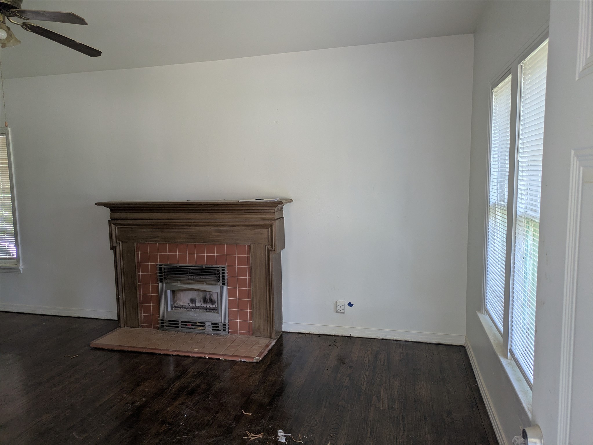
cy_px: 222
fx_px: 428
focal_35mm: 25
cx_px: 296
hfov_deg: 69.4
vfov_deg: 54.9
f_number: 1.89
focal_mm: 5.43
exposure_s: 1/120
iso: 104
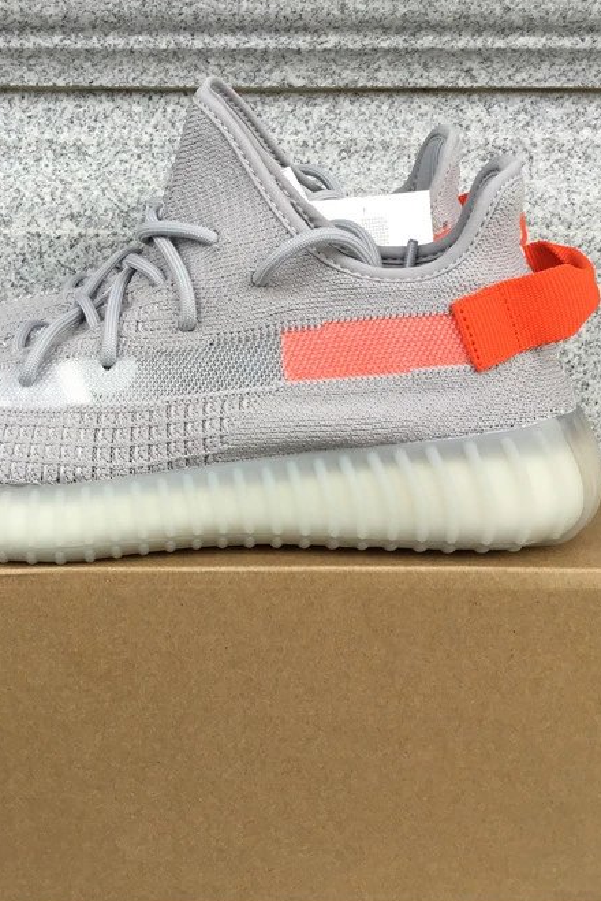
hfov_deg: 30.3
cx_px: 195
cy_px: 455
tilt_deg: -18.7
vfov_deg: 44.5
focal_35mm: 44
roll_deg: +0.1
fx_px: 1101
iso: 25
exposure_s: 1/287
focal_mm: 3.3
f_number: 2.4
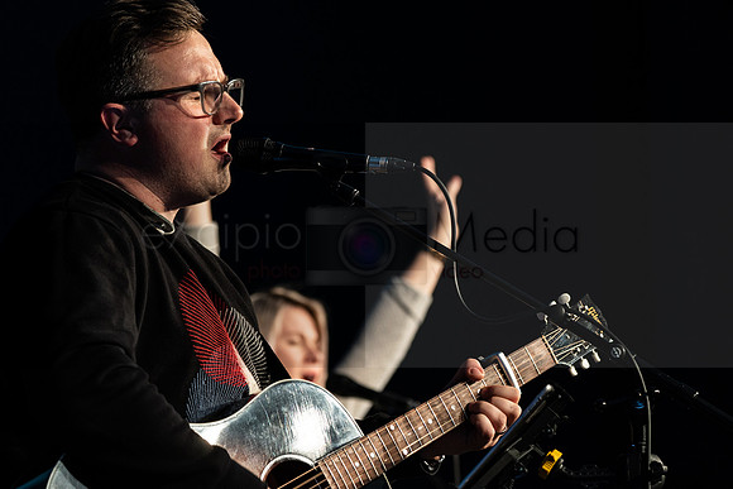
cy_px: 252
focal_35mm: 193
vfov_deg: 7.1
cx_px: 378
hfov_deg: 10.7
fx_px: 3923
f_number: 5.6
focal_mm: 187
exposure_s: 1/125
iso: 1600
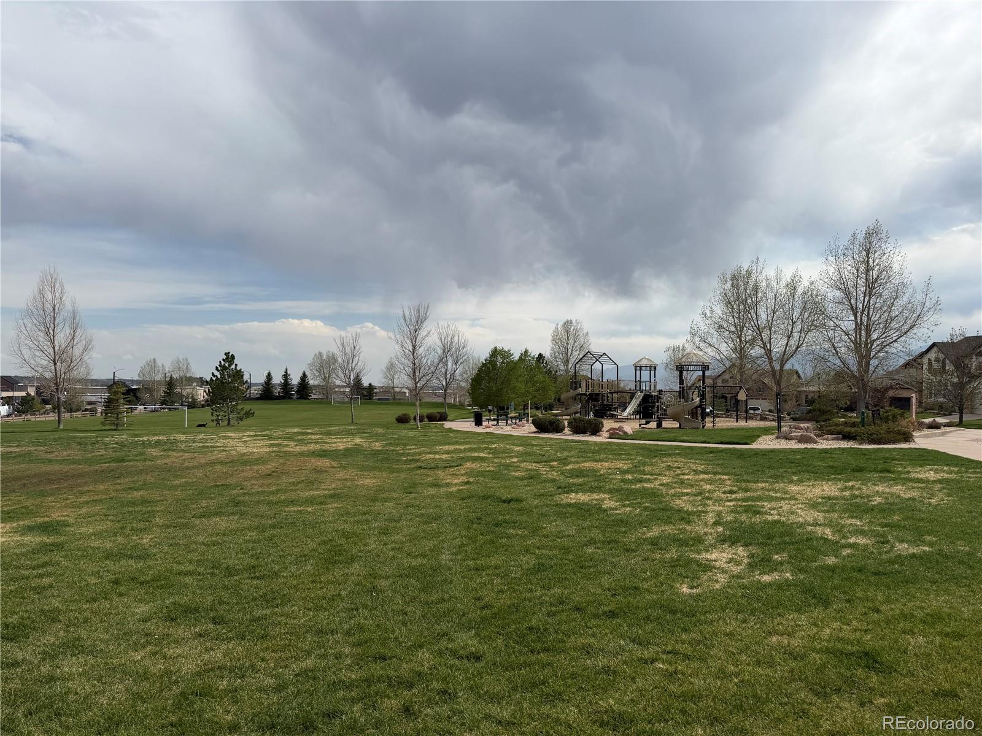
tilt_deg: +1.5
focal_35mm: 24
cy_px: 368
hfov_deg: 71.6
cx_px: 491
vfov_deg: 56.8
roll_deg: -0.6
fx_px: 681
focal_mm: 6.76
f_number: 1.78
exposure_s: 1/7353
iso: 80
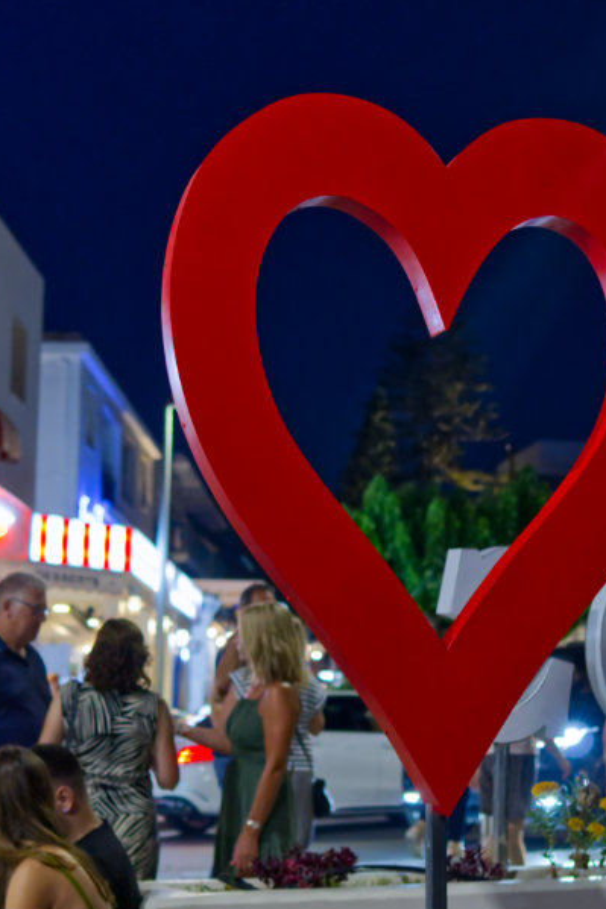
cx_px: 396
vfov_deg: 26.3
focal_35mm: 77
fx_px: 1945
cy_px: 418
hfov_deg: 17.7
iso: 2000
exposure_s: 1/160
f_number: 2
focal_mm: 30
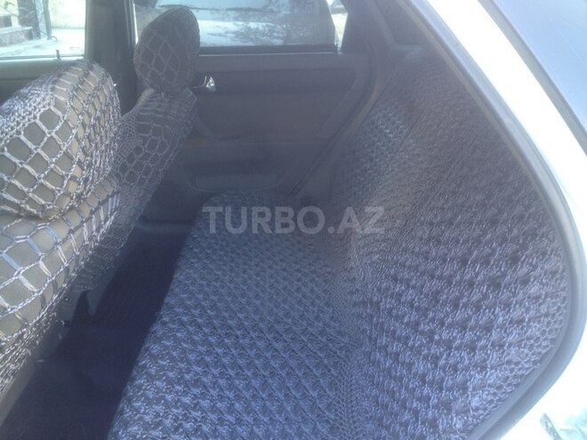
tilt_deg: -26.9
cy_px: 220
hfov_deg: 52.6
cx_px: 294
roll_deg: -0.7
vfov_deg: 40.7
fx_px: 594
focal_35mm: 35
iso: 50
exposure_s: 1/30
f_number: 2.4
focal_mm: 4.28
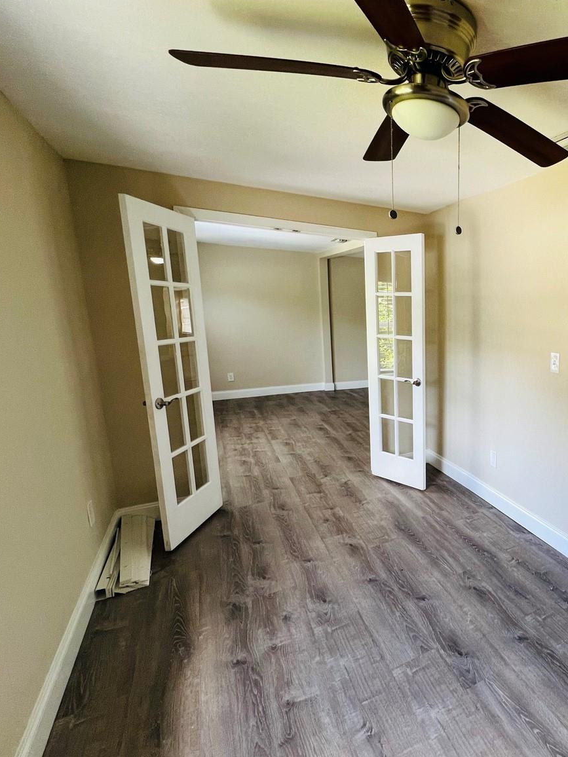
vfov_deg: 87.7
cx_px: 495
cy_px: 388
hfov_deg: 62.0
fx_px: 394
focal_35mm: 18
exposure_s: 1/99
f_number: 1.8
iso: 80
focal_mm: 1.57
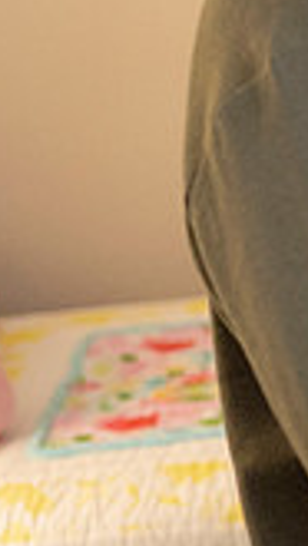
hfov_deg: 8.0
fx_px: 1943
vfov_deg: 15.7
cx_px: 879
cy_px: 5
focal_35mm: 134
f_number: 2.2
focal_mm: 35
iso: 2000
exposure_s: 1/200
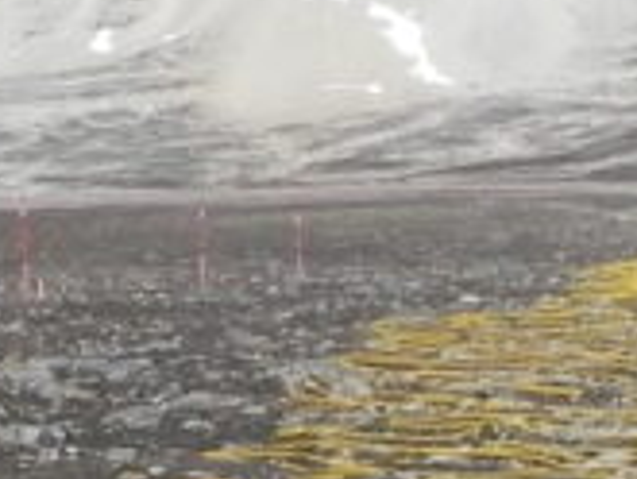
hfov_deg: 12.3
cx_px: 374
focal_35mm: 161
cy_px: 433
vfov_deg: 9.2
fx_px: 2965
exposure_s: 1/413
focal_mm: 4.6
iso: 160
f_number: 8
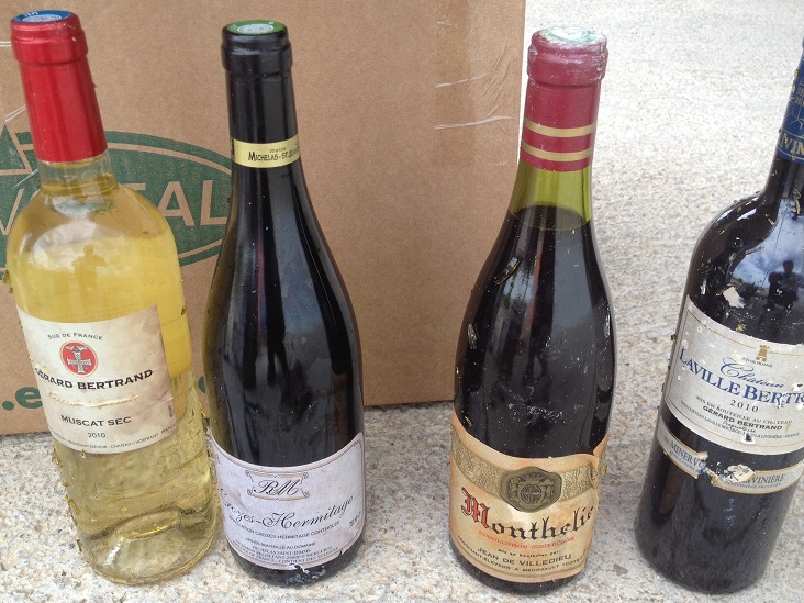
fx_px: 906
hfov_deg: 47.9
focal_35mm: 39
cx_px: 414
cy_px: 310
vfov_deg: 36.8
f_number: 2.4
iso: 50
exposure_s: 1/194
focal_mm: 4.28
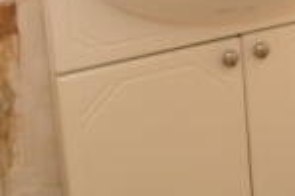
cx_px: 426
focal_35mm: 66
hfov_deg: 24.6
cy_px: -100
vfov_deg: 18.2
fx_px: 540
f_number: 4.5
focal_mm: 10
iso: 100
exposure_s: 1/15
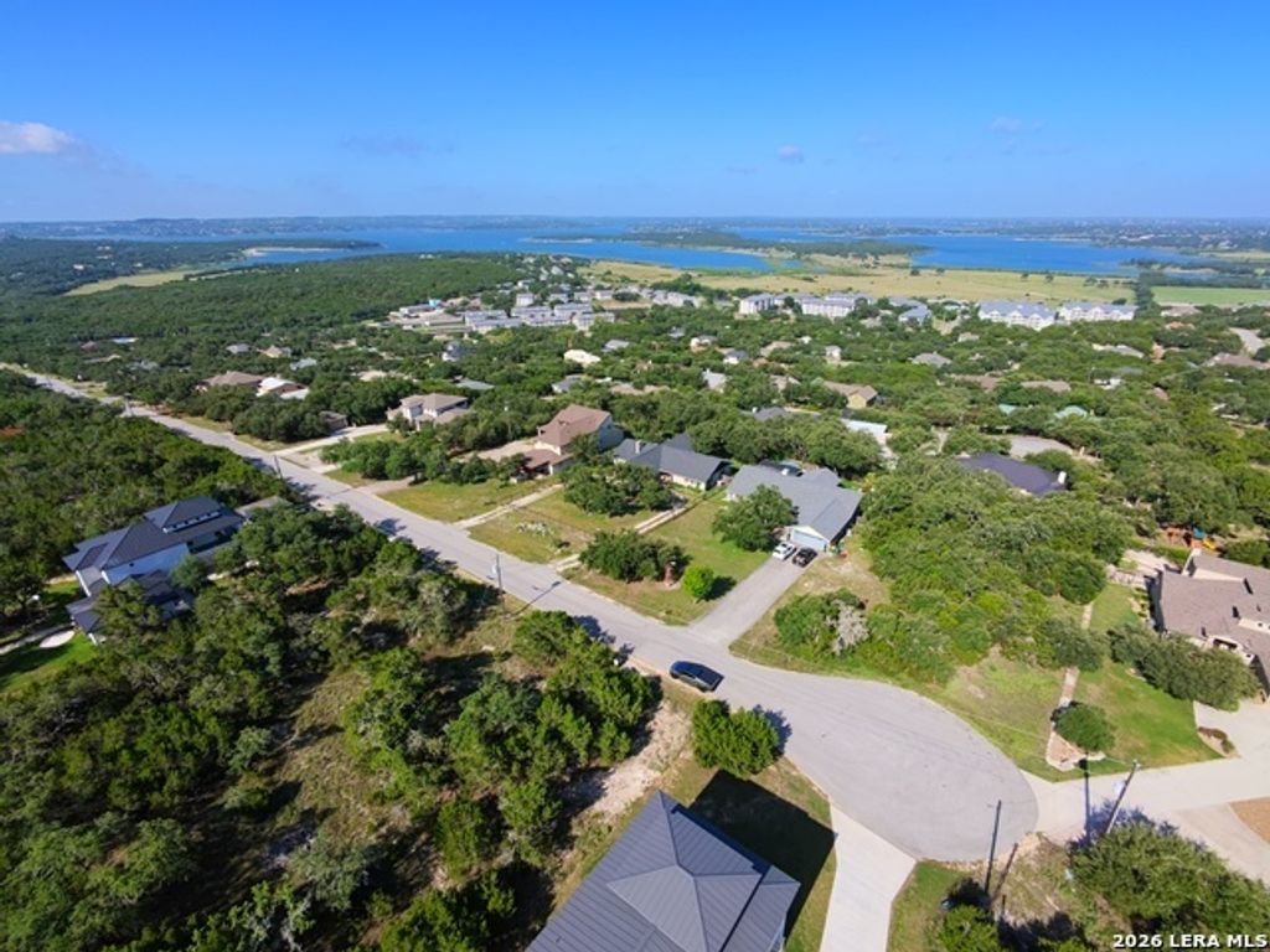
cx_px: 635
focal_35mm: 16
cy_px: 476
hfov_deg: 94.5
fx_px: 587
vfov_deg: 78.1
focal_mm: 16
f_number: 2.55
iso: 103
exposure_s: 1/1314
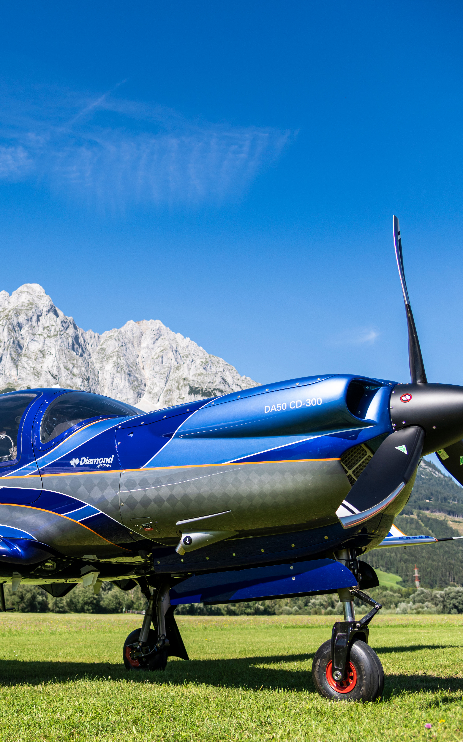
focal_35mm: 37
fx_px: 747
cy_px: 371
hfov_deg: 32.8
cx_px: 51
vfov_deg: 52.7
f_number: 4
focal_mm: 24
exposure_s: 1/1600
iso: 100
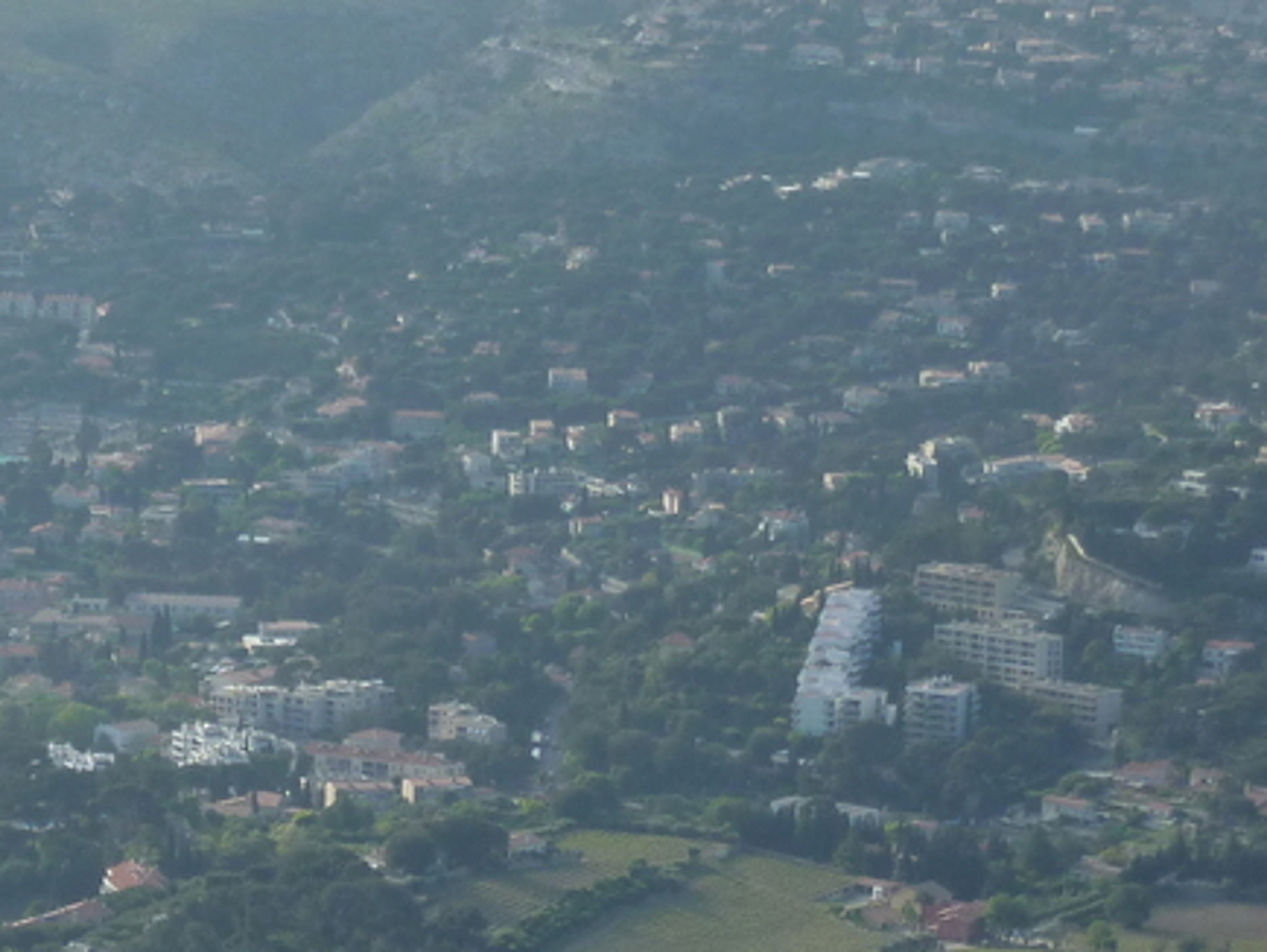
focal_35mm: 163
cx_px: -295
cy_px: 210
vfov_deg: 9.1
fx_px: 5969
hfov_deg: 11.8
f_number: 4.5
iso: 125
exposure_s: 1/500
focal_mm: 9.7
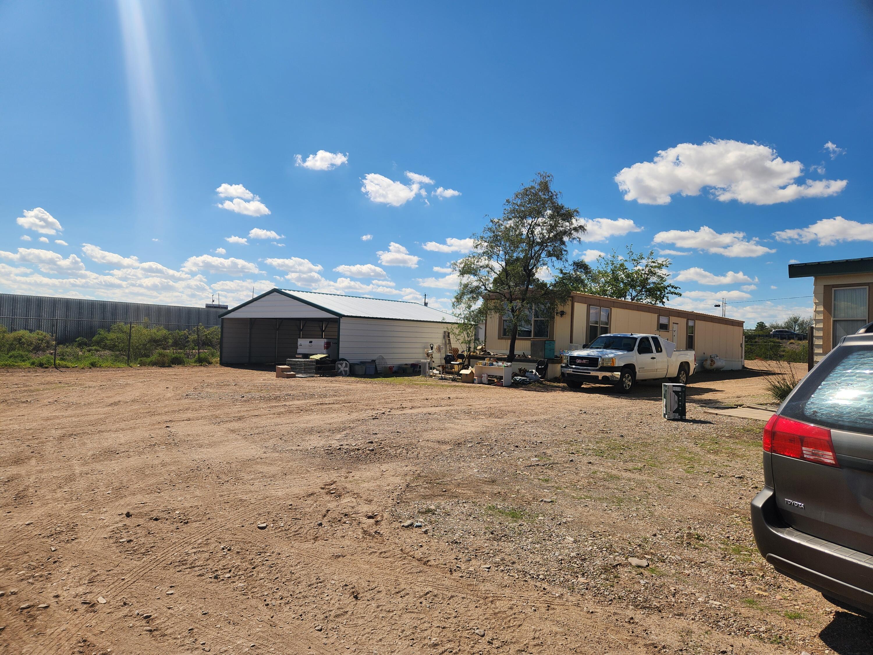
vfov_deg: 58.9
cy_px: 328
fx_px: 580
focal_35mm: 23
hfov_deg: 73.9
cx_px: 436
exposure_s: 1/2635
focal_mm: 5.4
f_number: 1.8
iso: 20
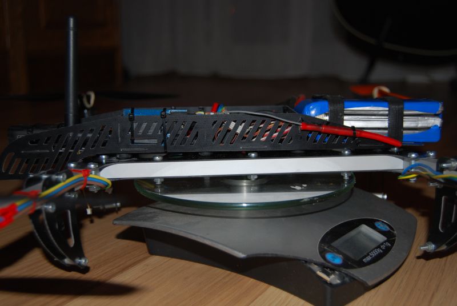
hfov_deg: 43.5
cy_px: 153
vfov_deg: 30.0
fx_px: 572
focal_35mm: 45
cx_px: 228
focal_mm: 30
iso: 200
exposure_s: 1/60
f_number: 4.2
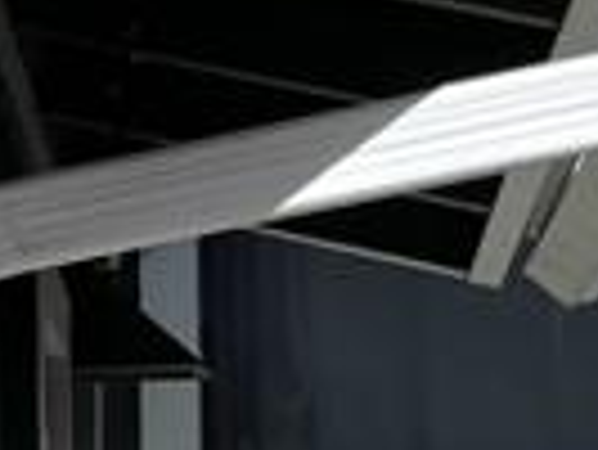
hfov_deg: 7.9
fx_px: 3458
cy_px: 680
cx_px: -1416
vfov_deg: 7.3
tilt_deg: +0.6
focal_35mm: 200
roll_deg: +0.0
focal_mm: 5.7
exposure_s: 1/3356
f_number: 1.5
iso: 50
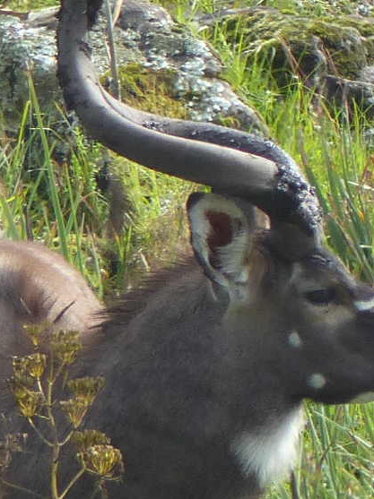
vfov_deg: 1.8
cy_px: 312
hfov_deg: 1.4
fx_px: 15504
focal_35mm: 1075
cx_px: 234
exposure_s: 1/400
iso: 100
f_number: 4
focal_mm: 107.8
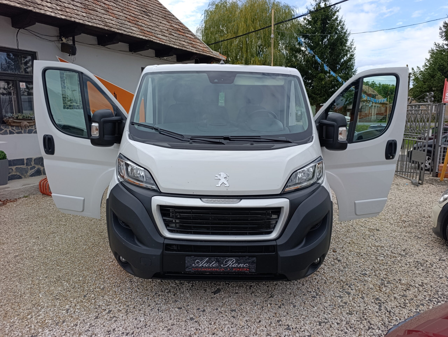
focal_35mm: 23
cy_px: 168
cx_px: 224
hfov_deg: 73.8
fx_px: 298
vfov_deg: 59.0
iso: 50
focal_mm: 6.14
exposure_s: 1/285
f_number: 1.6
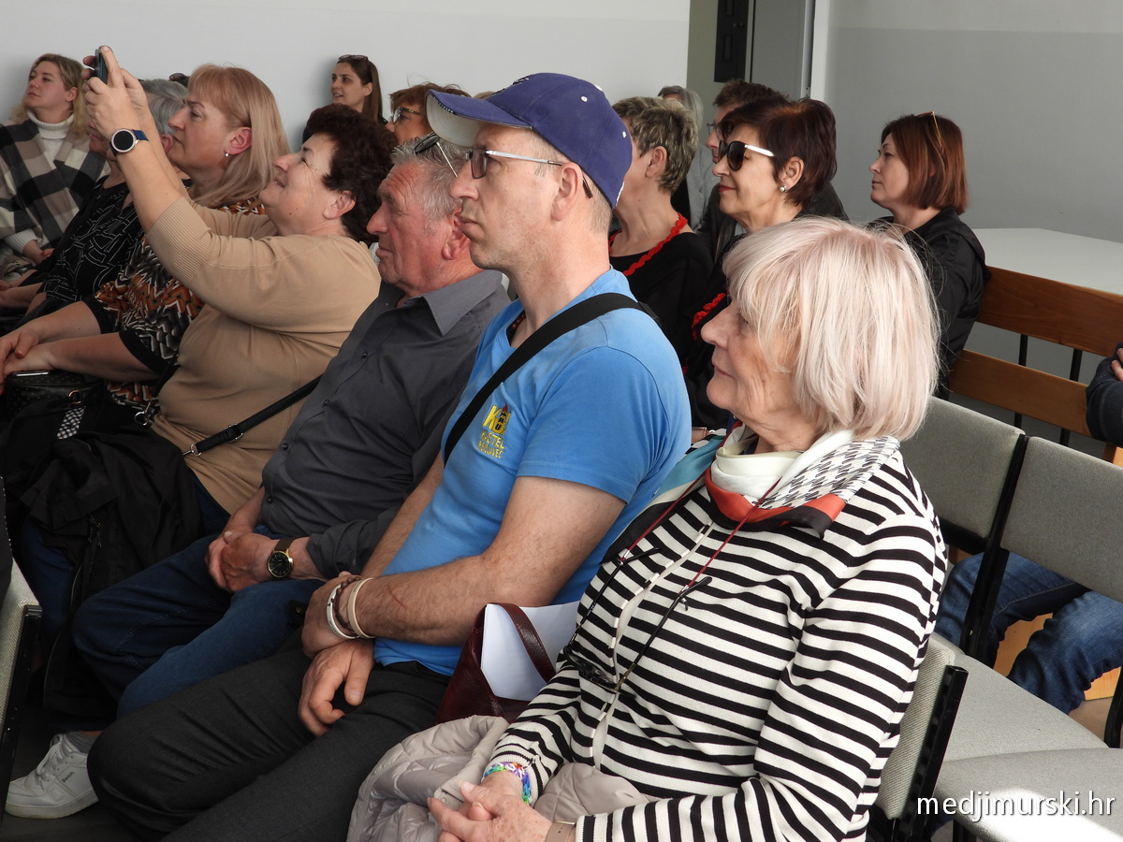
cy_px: 421
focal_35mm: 55
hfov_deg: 34.9
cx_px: 562
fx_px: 1784
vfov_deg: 26.6
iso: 100
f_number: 3.5
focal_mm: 9.8
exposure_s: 1/160
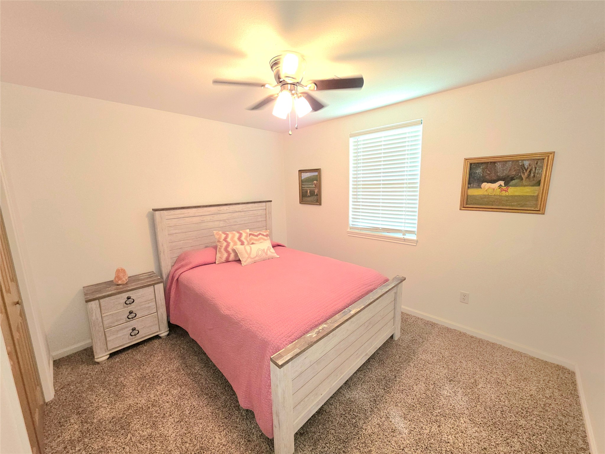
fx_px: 227
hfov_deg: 106.2
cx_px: 302
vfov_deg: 89.9
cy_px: 227
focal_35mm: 13
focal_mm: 2.2
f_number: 1.9
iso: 160
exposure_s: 1/60.2
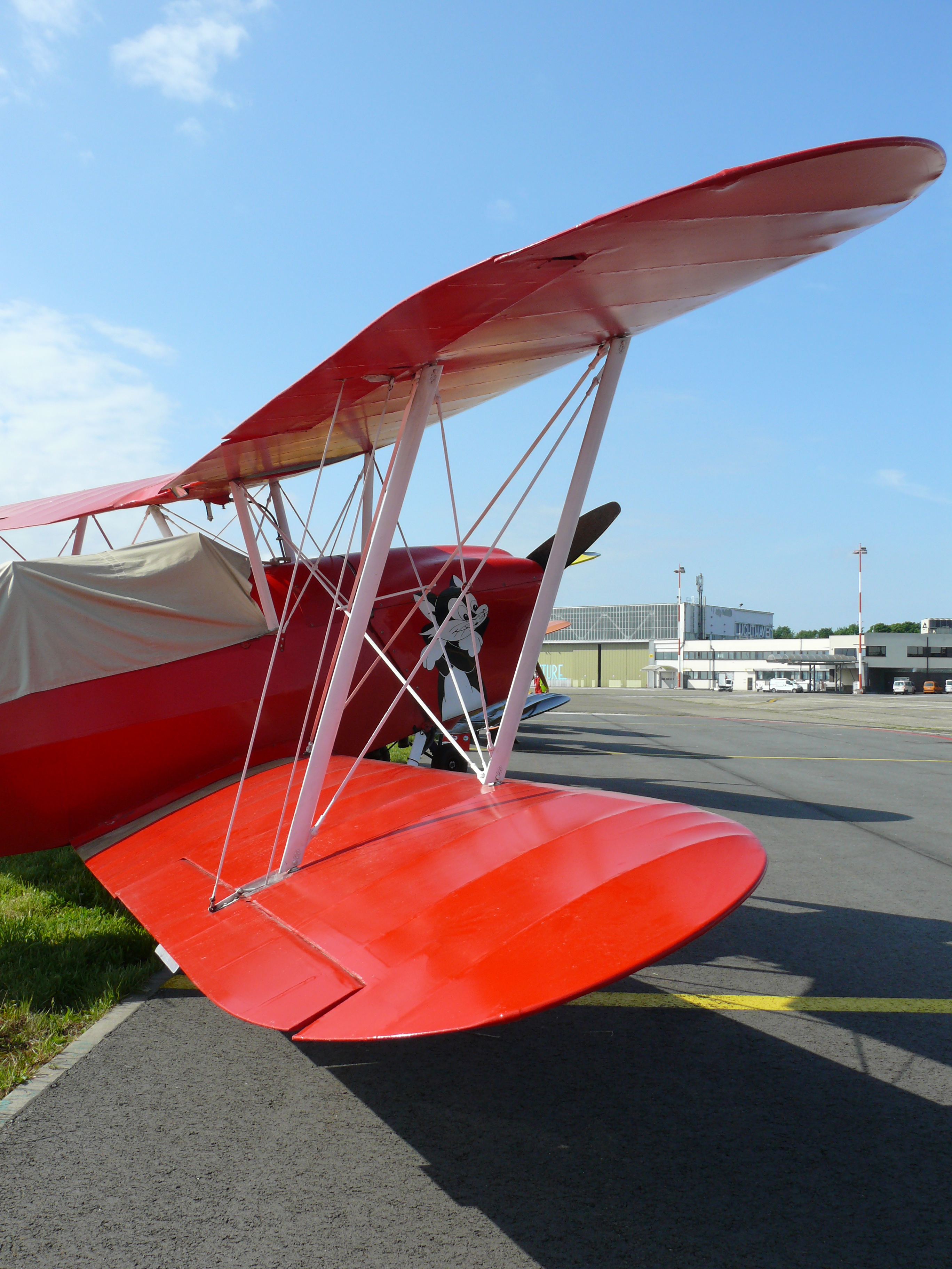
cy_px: 634
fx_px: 1283
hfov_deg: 40.7
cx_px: 476
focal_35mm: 35
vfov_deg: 52.6
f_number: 5.6
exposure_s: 1/400
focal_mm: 7.4
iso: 100
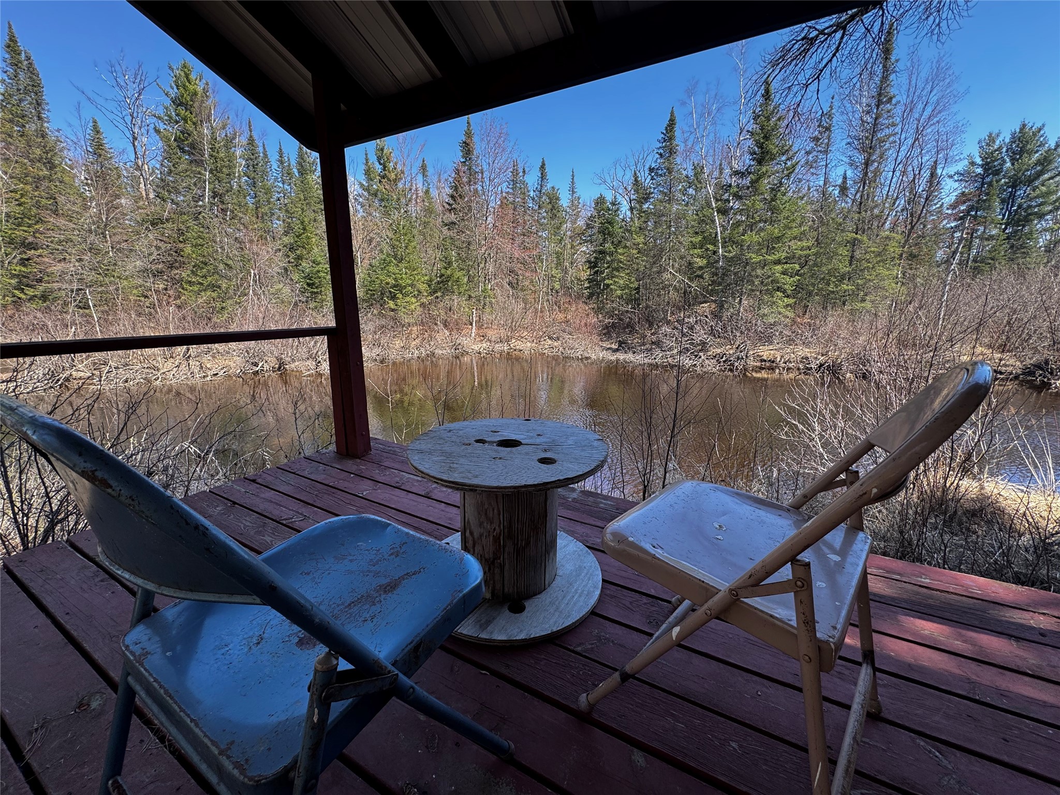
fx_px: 429
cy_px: 398
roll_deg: -0.5
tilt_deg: -12.5
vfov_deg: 85.7
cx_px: 530
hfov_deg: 102.1
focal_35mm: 14
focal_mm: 2.22
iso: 40
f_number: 2.2
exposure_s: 1/266
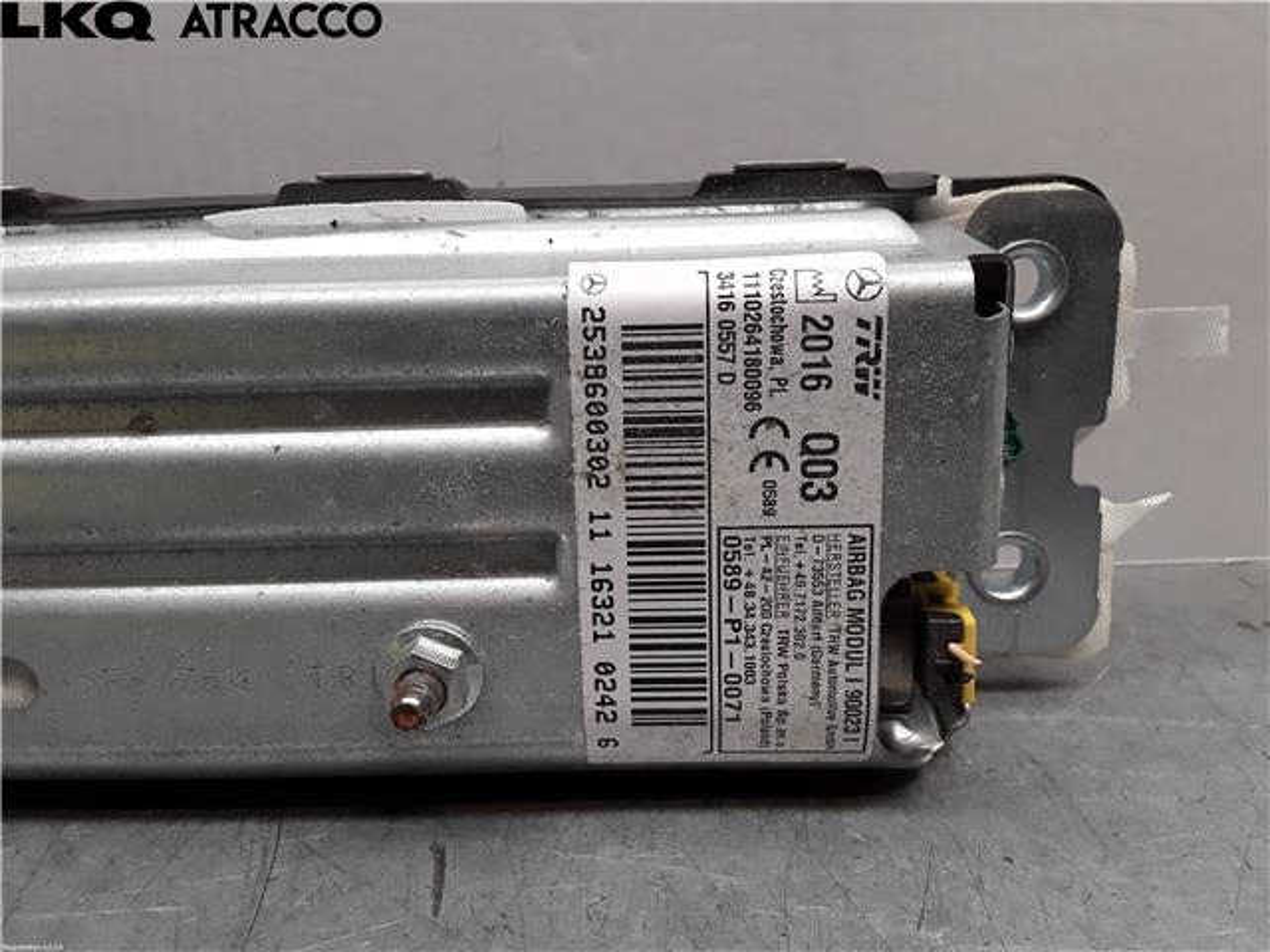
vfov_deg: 49.7
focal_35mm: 28
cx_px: 635
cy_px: 476
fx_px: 1027
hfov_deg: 63.4
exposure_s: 1/100
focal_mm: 2.91
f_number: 1.9
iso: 50
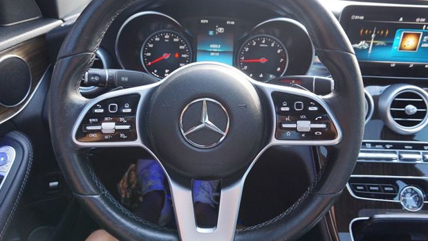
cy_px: 100
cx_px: 215
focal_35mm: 26
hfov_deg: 71.9
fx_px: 295
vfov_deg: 44.2
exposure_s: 1/60
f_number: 4
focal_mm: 16
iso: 400
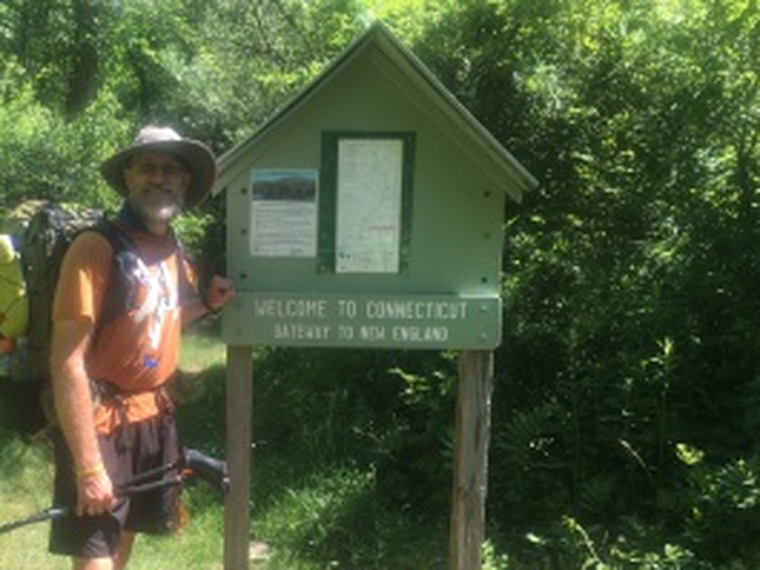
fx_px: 879
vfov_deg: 35.7
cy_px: 369
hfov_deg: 46.0
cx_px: 250
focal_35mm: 40
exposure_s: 1/366
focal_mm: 4.15
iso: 25
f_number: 2.2
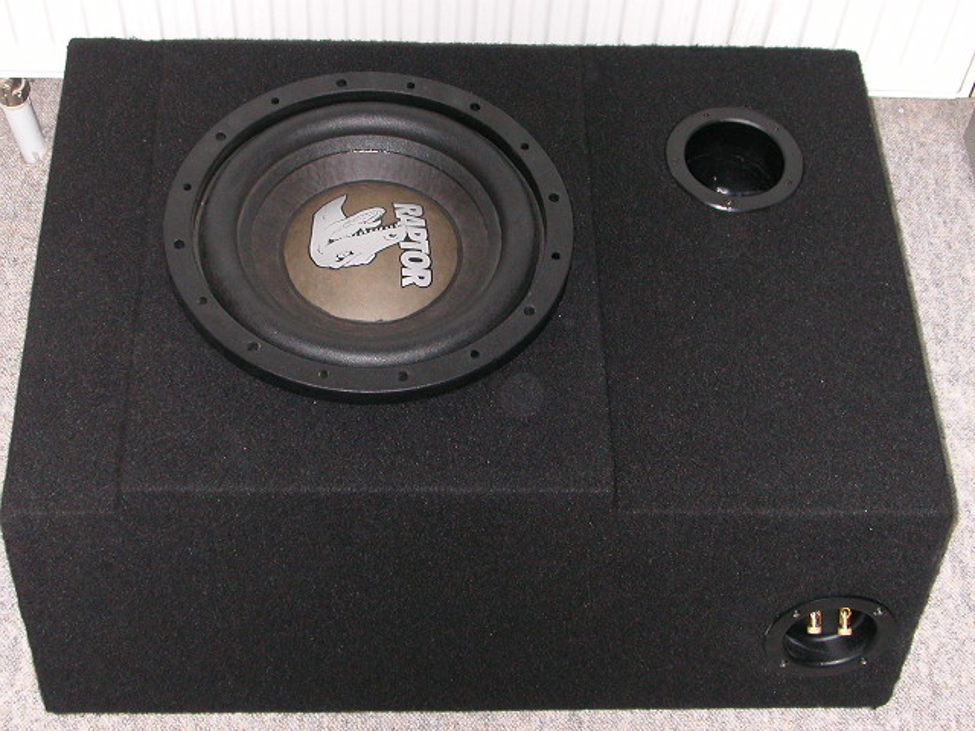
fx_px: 1634
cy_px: 366
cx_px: 488
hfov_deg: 33.2
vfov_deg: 25.2
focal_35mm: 58
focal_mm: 8.9
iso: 200
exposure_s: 1/59.9
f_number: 3.4
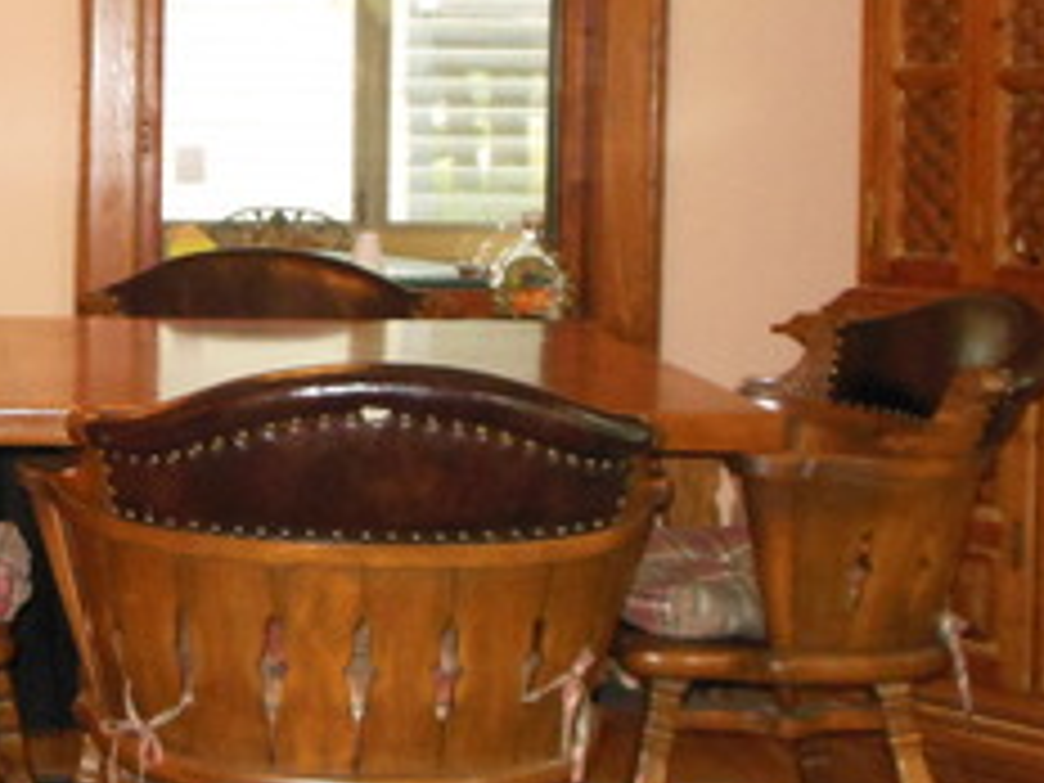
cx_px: -27
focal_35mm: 80
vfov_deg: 18.3
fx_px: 2413
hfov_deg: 23.3
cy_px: 198
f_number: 3.3
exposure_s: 1/25
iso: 640
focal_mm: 5.2
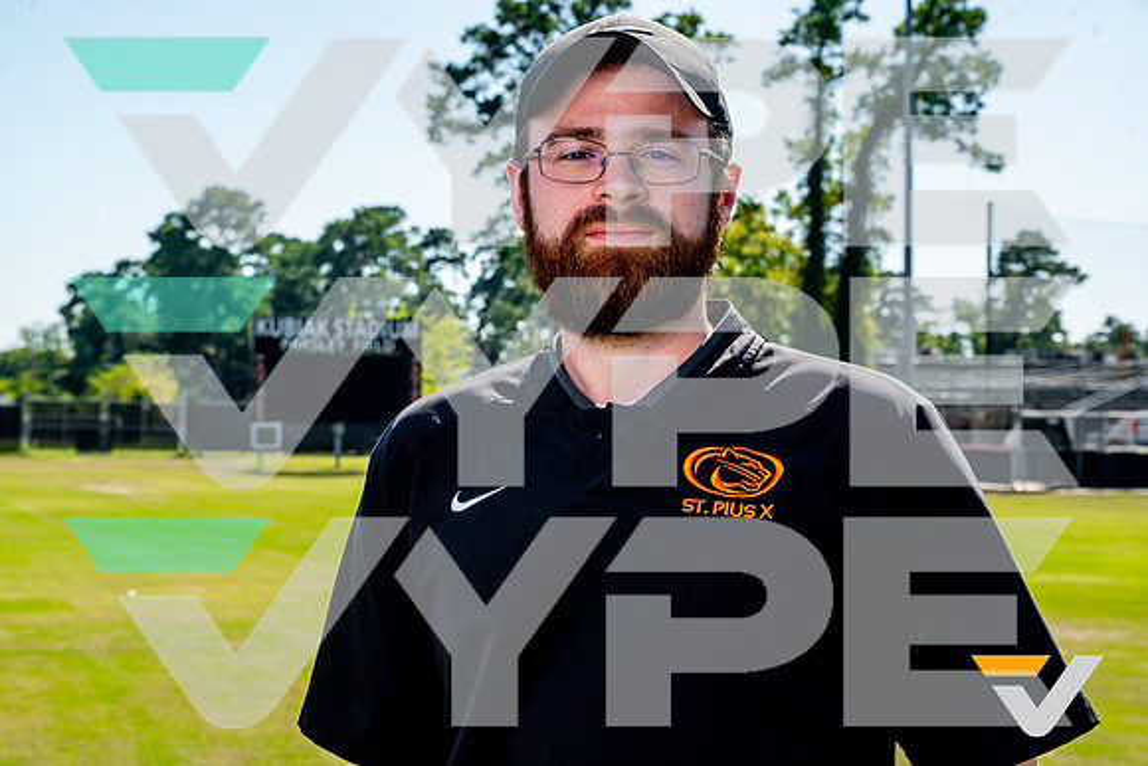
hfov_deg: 28.8
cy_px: 383
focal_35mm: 70
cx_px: 574
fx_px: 2233
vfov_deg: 19.5
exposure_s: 1/125
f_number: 11
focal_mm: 70
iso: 100
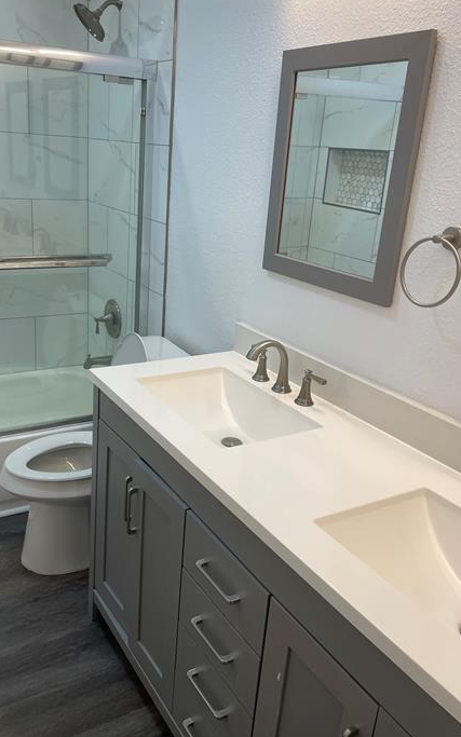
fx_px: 623
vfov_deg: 61.2
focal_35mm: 31
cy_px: 353
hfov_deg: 40.4
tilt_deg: -18.3
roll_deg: -4.4
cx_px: 187
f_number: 1.6
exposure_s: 1/120
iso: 64
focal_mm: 4.2
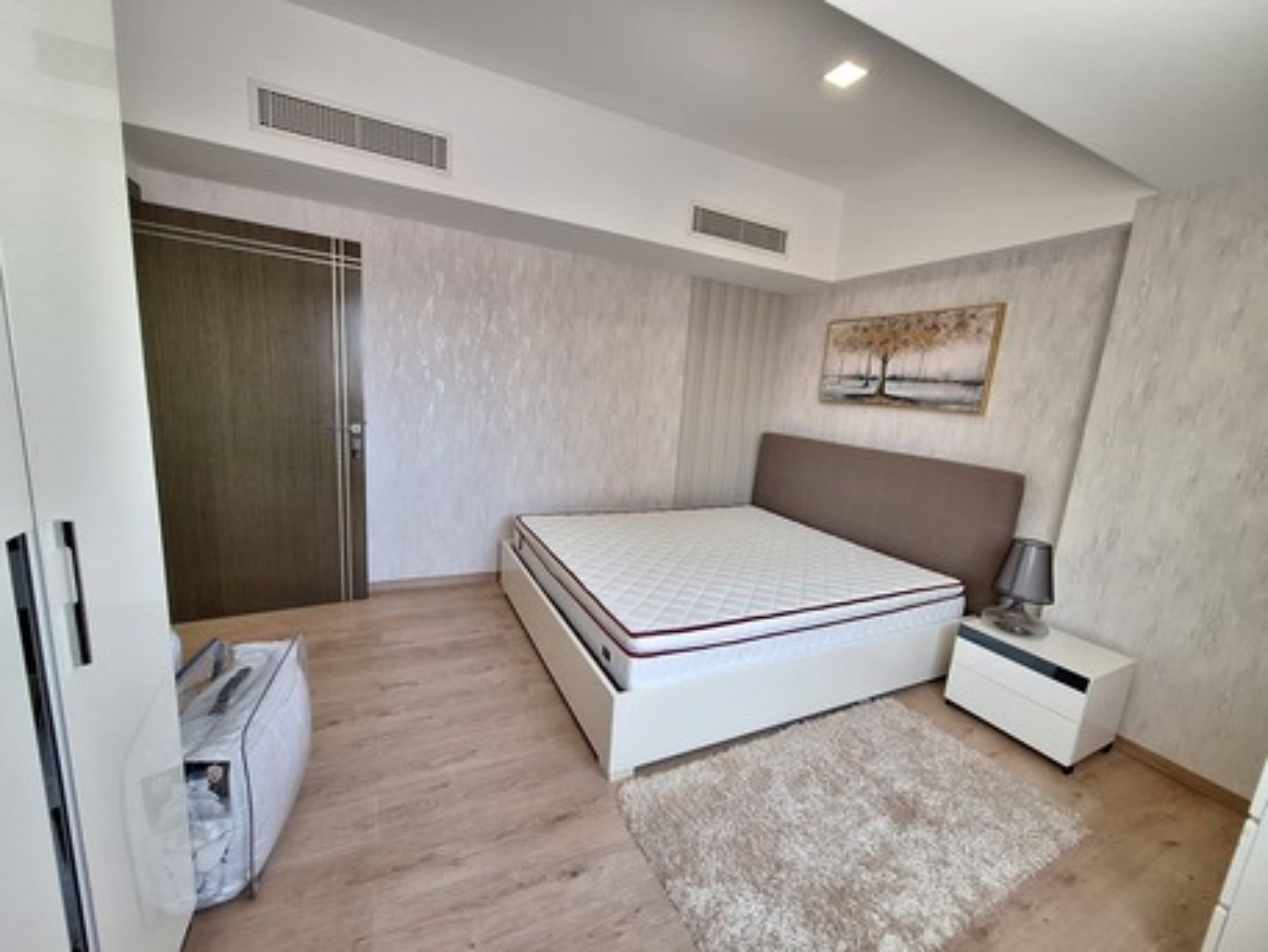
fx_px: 476
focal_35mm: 13
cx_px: 634
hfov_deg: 106.2
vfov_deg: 89.9
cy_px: 476
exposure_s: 1/40
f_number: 2.2
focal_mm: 1.74
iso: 160
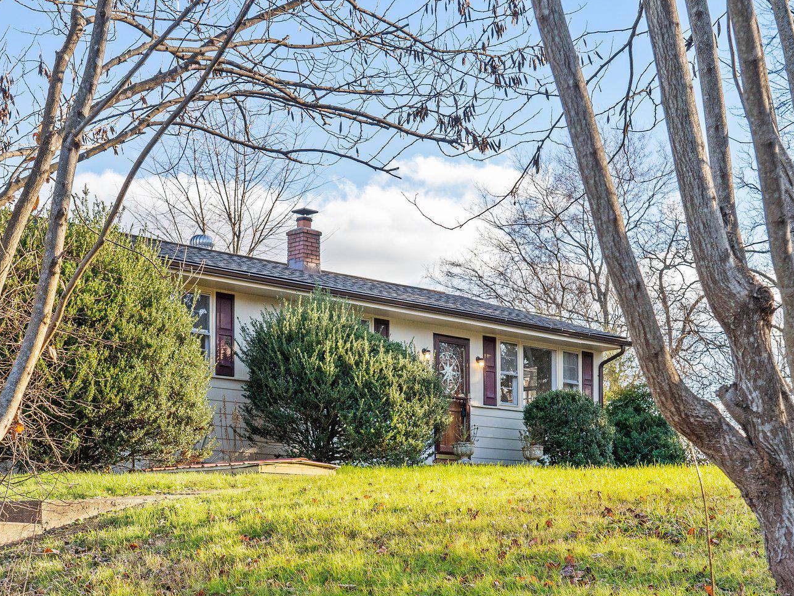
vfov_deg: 25.2
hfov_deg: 33.1
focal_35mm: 58
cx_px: 297
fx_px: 1331
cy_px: 375
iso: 400
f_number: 8
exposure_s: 1/250
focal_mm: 38
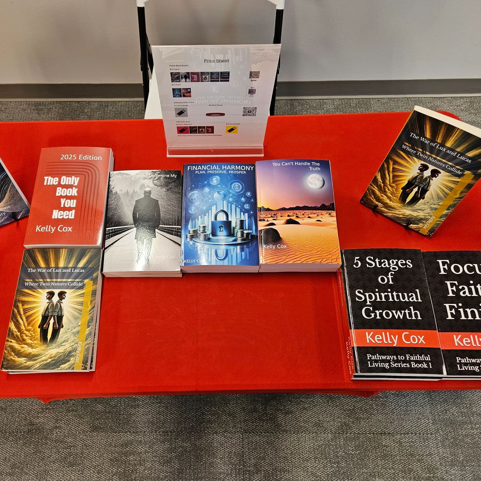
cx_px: 205
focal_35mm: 28
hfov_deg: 57.1
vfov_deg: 57.3
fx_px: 440
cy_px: 245
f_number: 1.8
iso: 320
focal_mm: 5.4
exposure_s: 1/120
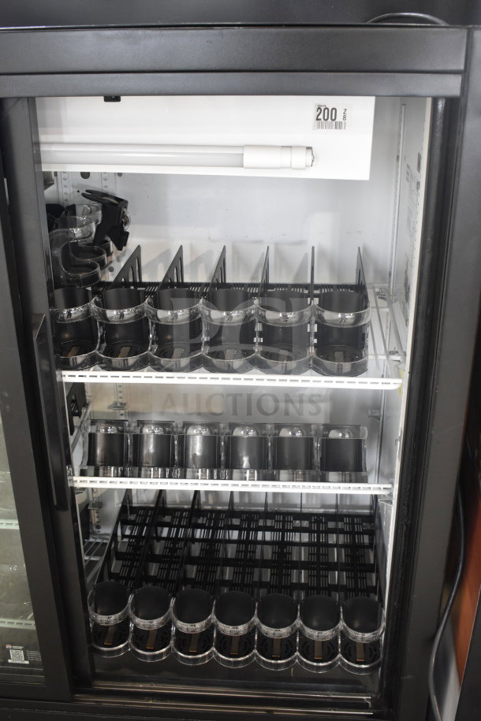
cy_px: 360
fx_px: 721
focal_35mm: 36
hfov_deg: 36.9
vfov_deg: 53.1
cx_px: 240
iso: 1600
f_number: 4
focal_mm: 24
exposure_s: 1/40
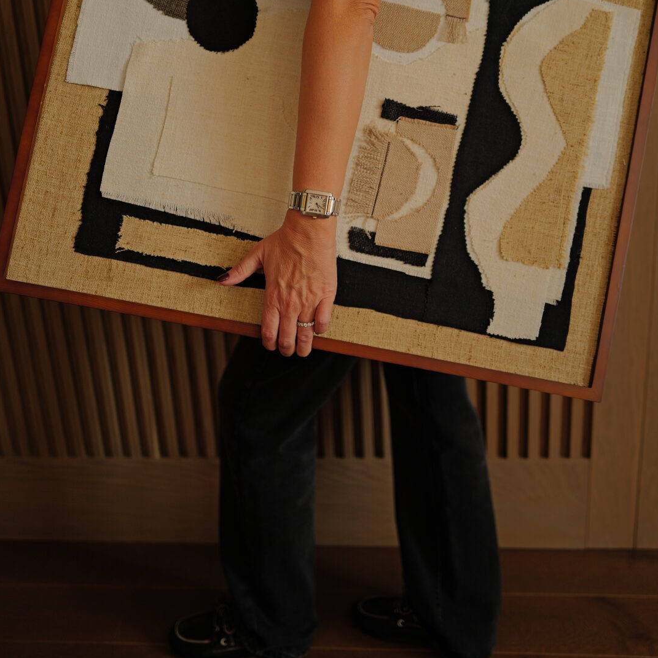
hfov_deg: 46.0
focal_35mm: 36
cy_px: 257
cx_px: 330
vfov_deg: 45.7
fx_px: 774
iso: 100
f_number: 1.7
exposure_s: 1/320
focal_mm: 28
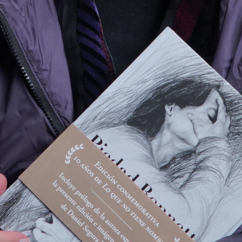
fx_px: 2230
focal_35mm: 282
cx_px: 49
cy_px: -39
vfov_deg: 6.2
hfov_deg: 6.2
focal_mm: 72
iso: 500
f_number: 5.6
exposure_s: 1/60
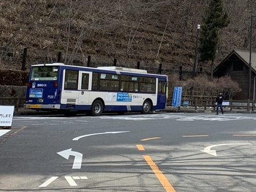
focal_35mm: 62
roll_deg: +0.1
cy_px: 1
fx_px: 459
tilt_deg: +10.8
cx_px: 227
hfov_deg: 29.9
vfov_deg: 22.8
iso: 25
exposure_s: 1/1043
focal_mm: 4.25
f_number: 1.8
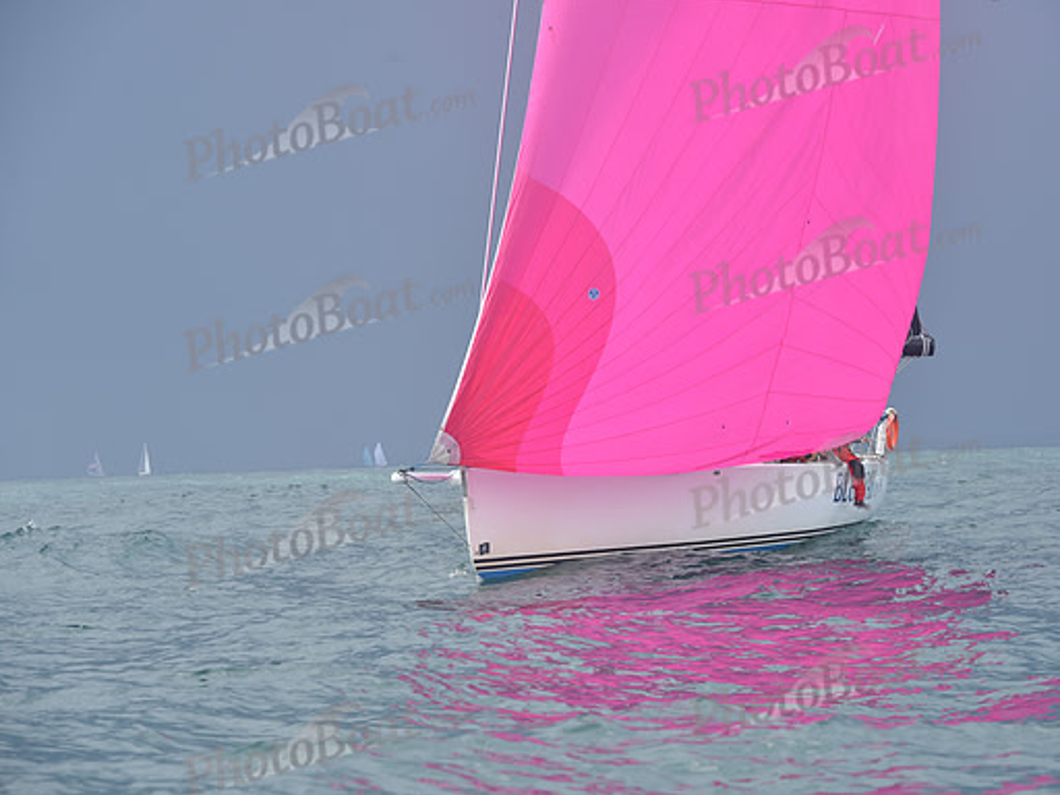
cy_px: 396
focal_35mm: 147
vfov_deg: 10.1
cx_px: 584
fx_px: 4501
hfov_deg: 13.4
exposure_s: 1/800
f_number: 7.1
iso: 320
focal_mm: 135
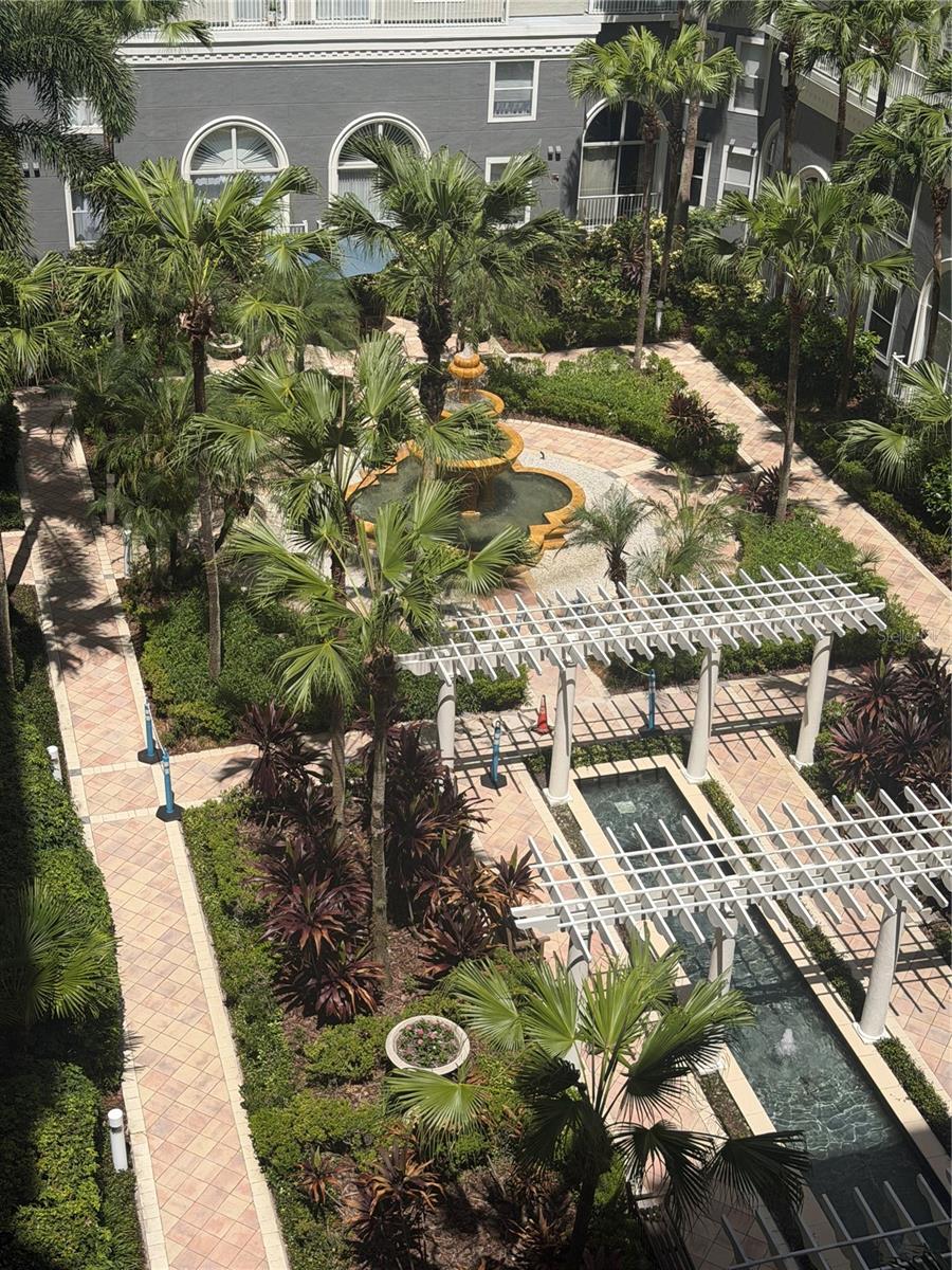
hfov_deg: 30.3
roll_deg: -3.5
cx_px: 476
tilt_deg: -31.6
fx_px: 1760
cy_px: 635
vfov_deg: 39.7
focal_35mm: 48
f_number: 1.78
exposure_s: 1/6536
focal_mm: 6.76
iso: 64
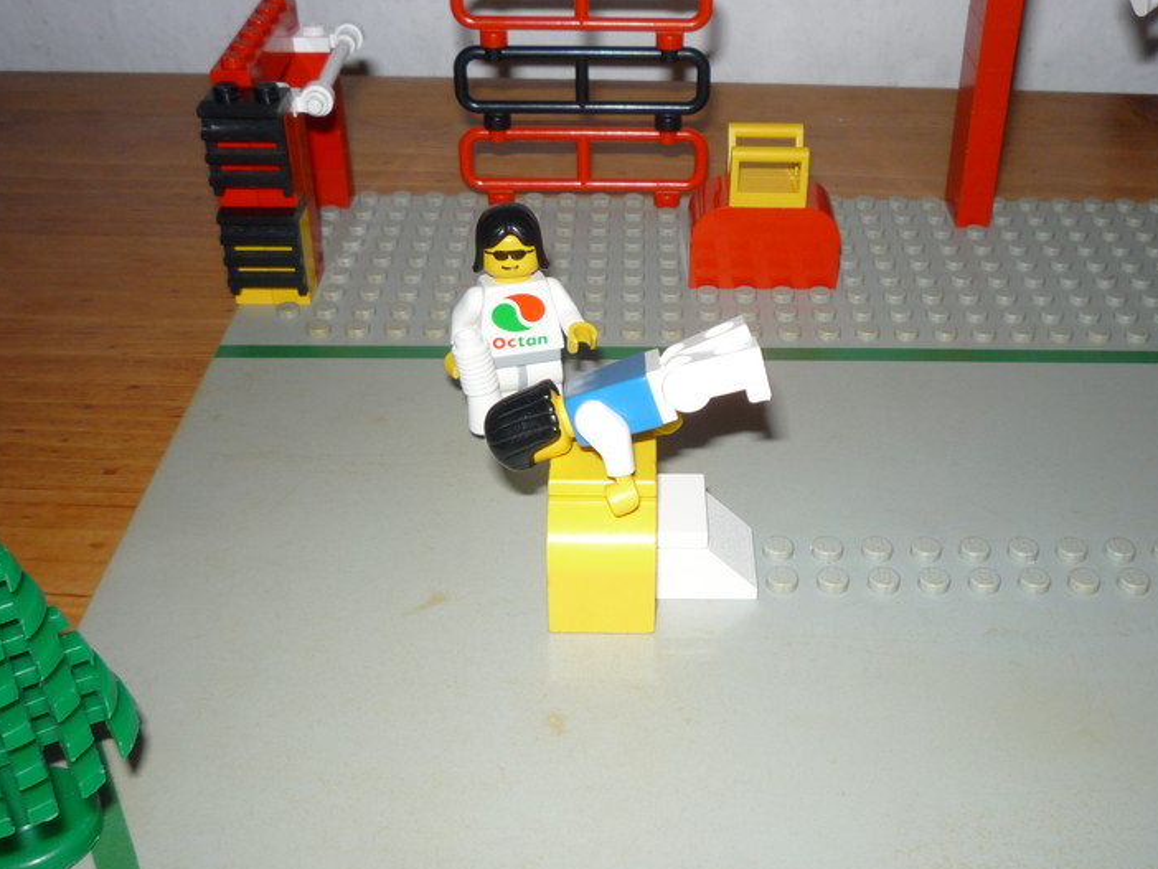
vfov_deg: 35.1
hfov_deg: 45.6
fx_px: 1372
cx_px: 658
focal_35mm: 41
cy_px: 487
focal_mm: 5.2
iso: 100
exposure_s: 1/30
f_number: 4
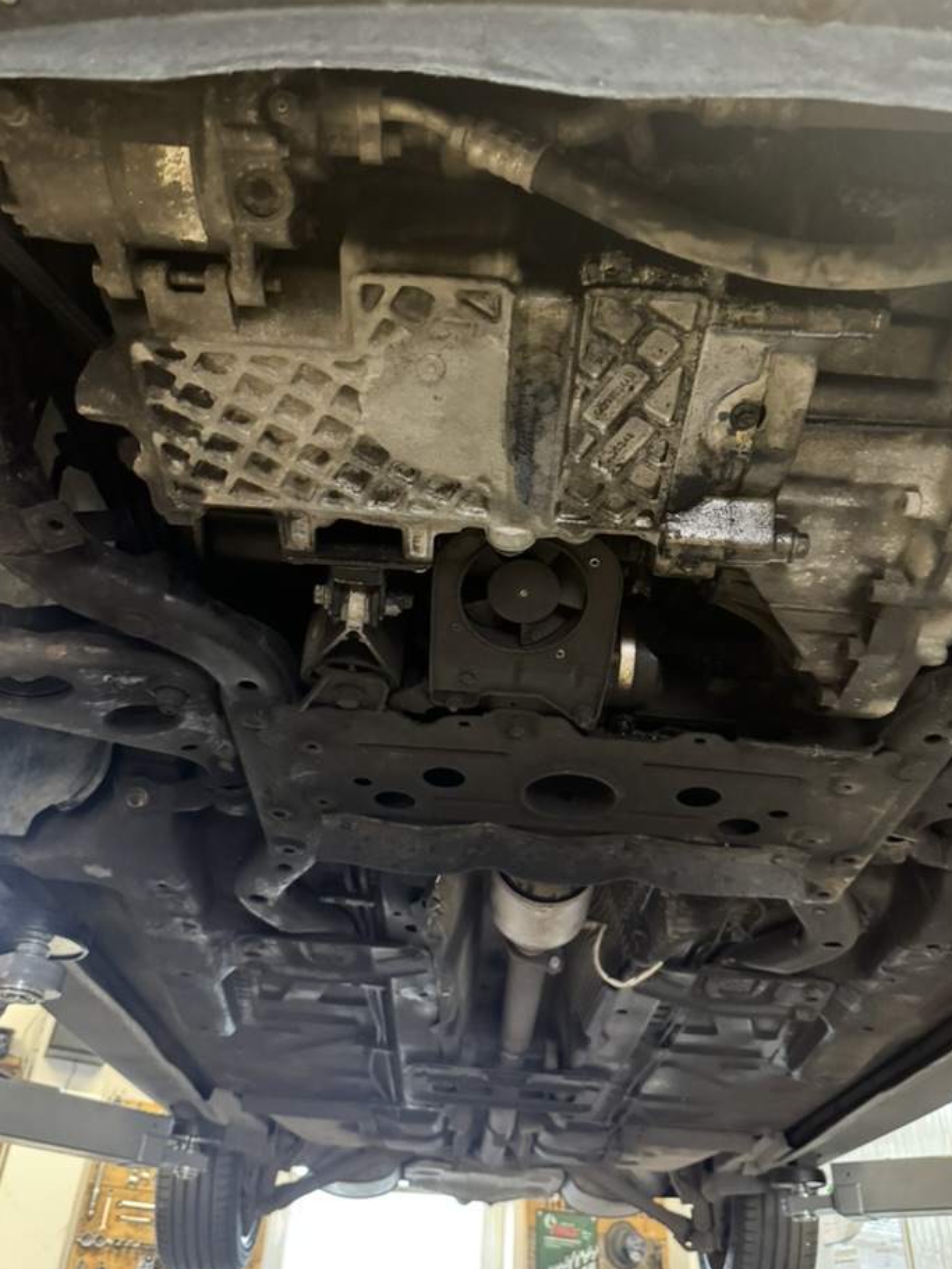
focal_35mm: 27
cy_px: 643
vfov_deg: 65.3
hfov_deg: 51.4
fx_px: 990
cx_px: 468
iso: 1000
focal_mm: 6.76
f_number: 1.78
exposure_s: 1/25
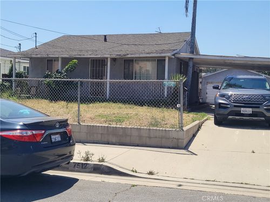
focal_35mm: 26
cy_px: 101
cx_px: 135
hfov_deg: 67.3
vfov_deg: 53.1
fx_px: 203
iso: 40
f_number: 1.8
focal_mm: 5.4
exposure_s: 1/2210
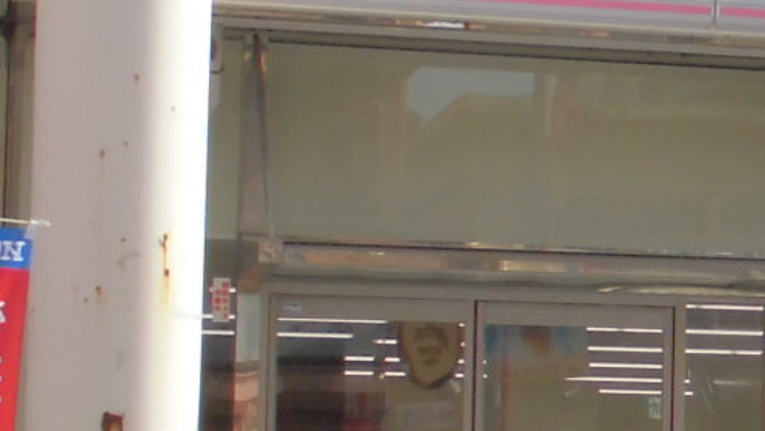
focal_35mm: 173
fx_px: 3510
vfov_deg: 7.0
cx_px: 1447
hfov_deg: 11.4
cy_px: 317
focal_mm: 6.9
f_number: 4.2
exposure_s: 1/250
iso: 100
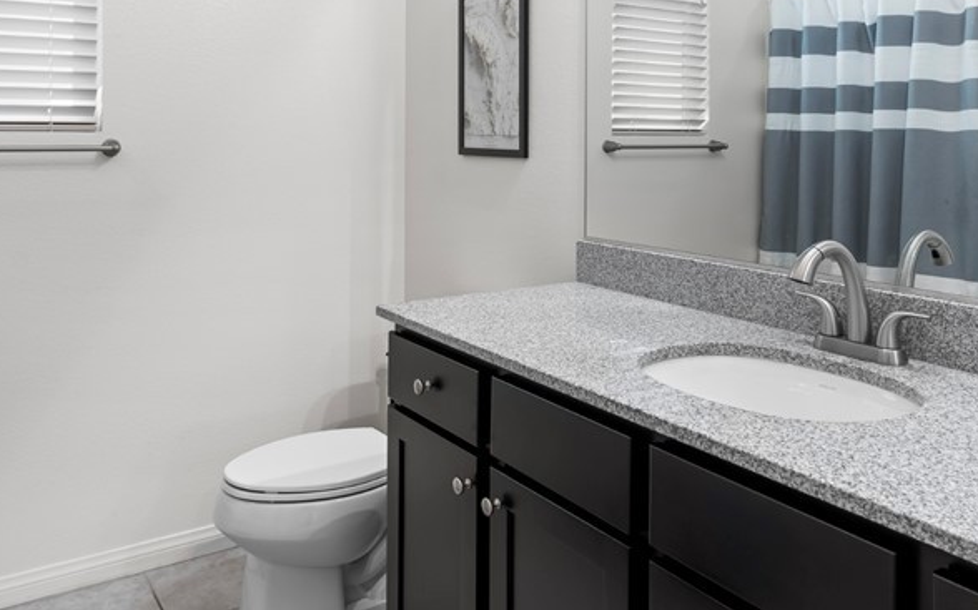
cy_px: 135
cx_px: 492
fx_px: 853
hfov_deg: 59.7
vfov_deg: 38.1
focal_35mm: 32
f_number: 8
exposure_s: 1/5
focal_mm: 17
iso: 400
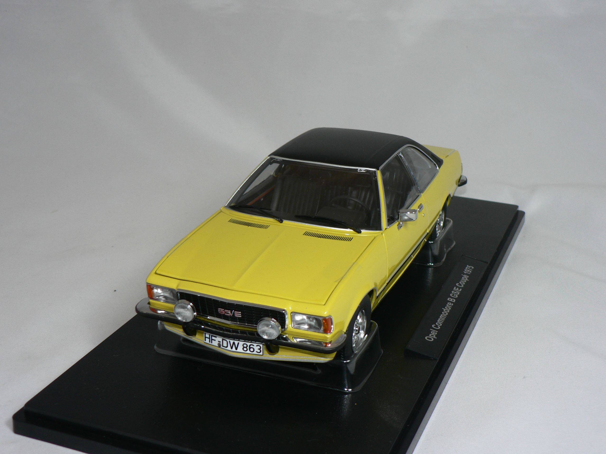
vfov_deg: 27.5
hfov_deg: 36.2
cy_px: 227
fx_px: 928
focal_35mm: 53
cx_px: 303
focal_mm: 8.8
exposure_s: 1/60
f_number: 2.8
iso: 80
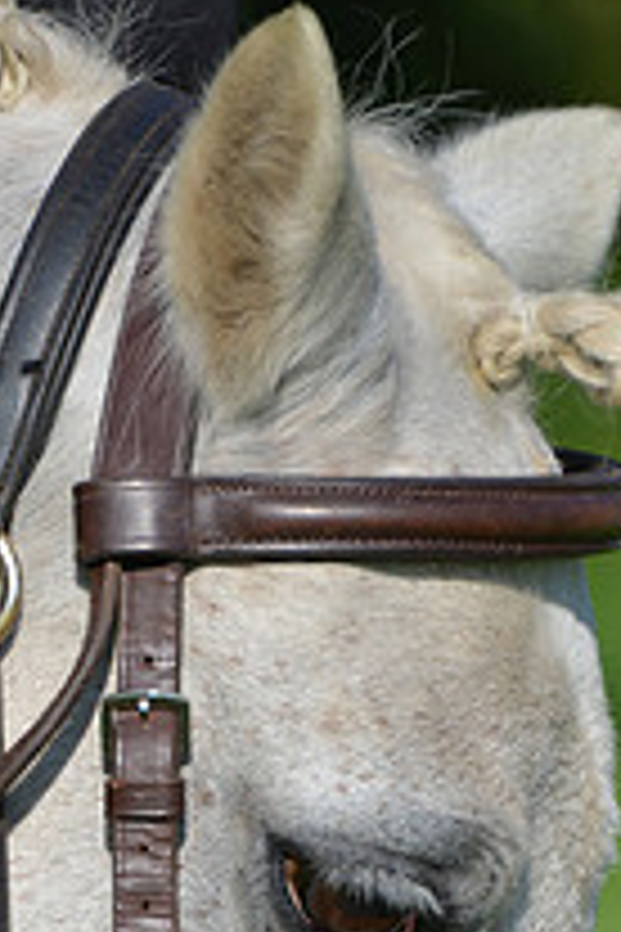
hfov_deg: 2.0
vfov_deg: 2.9
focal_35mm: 700
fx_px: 18111
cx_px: 70
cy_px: 918
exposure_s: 1/1250
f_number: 5.6
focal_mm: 250
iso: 200
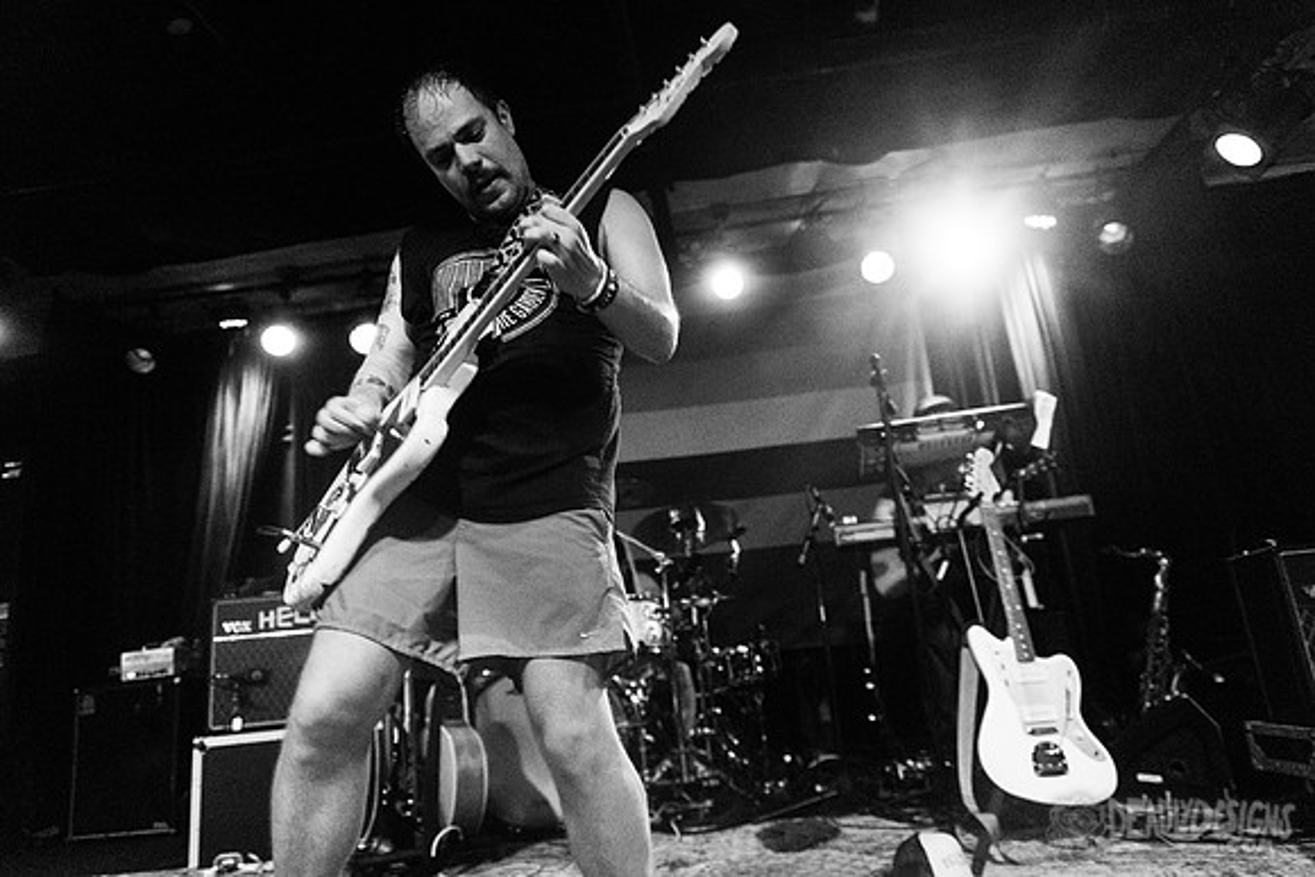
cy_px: 438
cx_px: 658
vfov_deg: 53.2
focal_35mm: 24
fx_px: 877
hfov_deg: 73.7
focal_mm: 24
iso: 6400
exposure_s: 1/100
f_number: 3.2
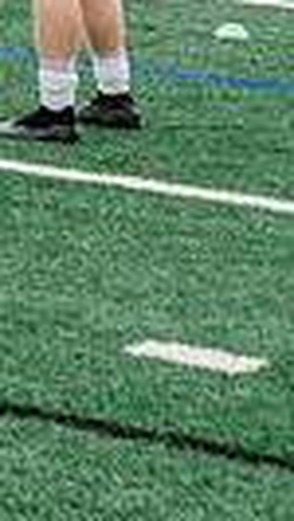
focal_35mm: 319
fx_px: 4413
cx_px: -815
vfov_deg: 6.7
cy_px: -198
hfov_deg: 3.6
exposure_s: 1/320
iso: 400
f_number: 5.6
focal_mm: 70
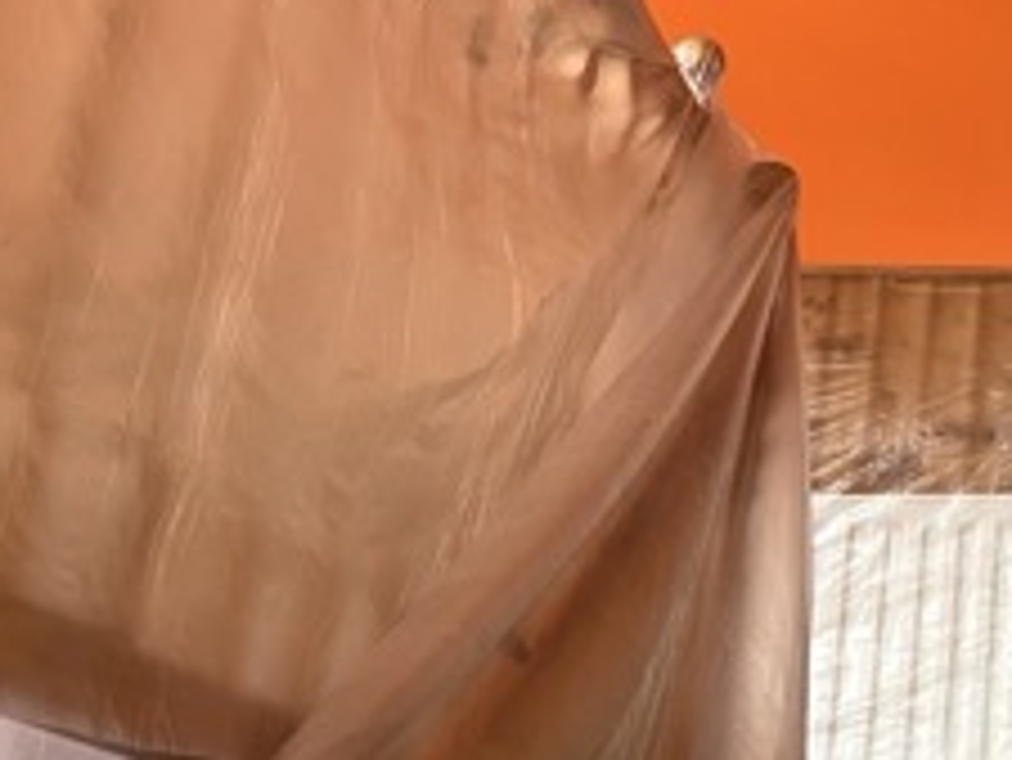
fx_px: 2165
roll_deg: +0.3
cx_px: 1376
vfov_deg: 19.3
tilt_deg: +27.0
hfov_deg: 22.9
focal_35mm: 74
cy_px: -27
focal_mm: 5.1
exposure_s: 1/60
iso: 160
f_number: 1.6
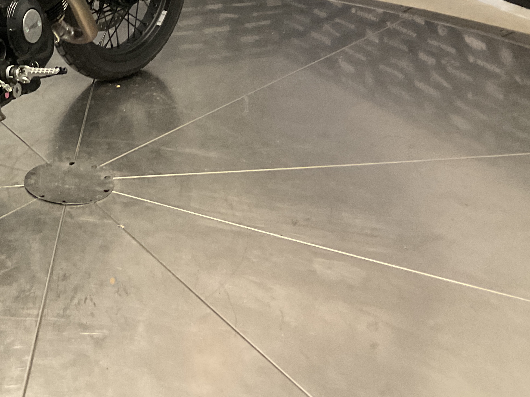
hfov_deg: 30.3
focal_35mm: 60
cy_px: -5
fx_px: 919
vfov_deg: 23.4
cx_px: 19
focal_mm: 3
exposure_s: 1/40
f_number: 1.8
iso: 250
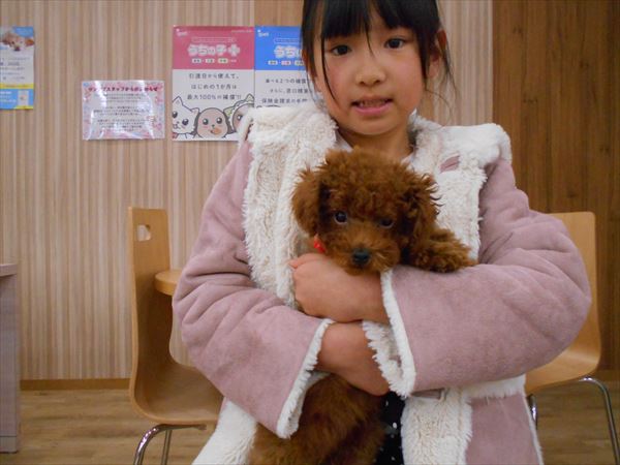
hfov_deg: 60.0
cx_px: 310
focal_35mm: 30
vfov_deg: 46.8
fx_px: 537
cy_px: 232
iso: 800
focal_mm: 5.1
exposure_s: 1/125
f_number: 3.4
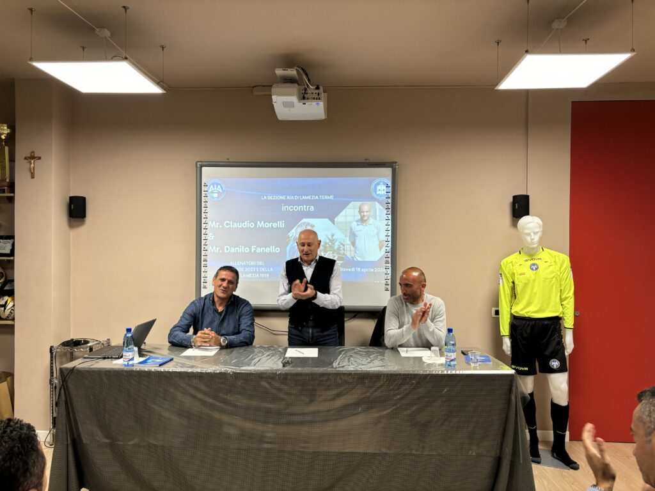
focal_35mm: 26
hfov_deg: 67.3
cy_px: 246
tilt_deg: -0.8
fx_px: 492
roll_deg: +0.8
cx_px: 328
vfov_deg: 53.1
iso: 80
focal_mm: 5.96
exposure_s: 1/50
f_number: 1.6
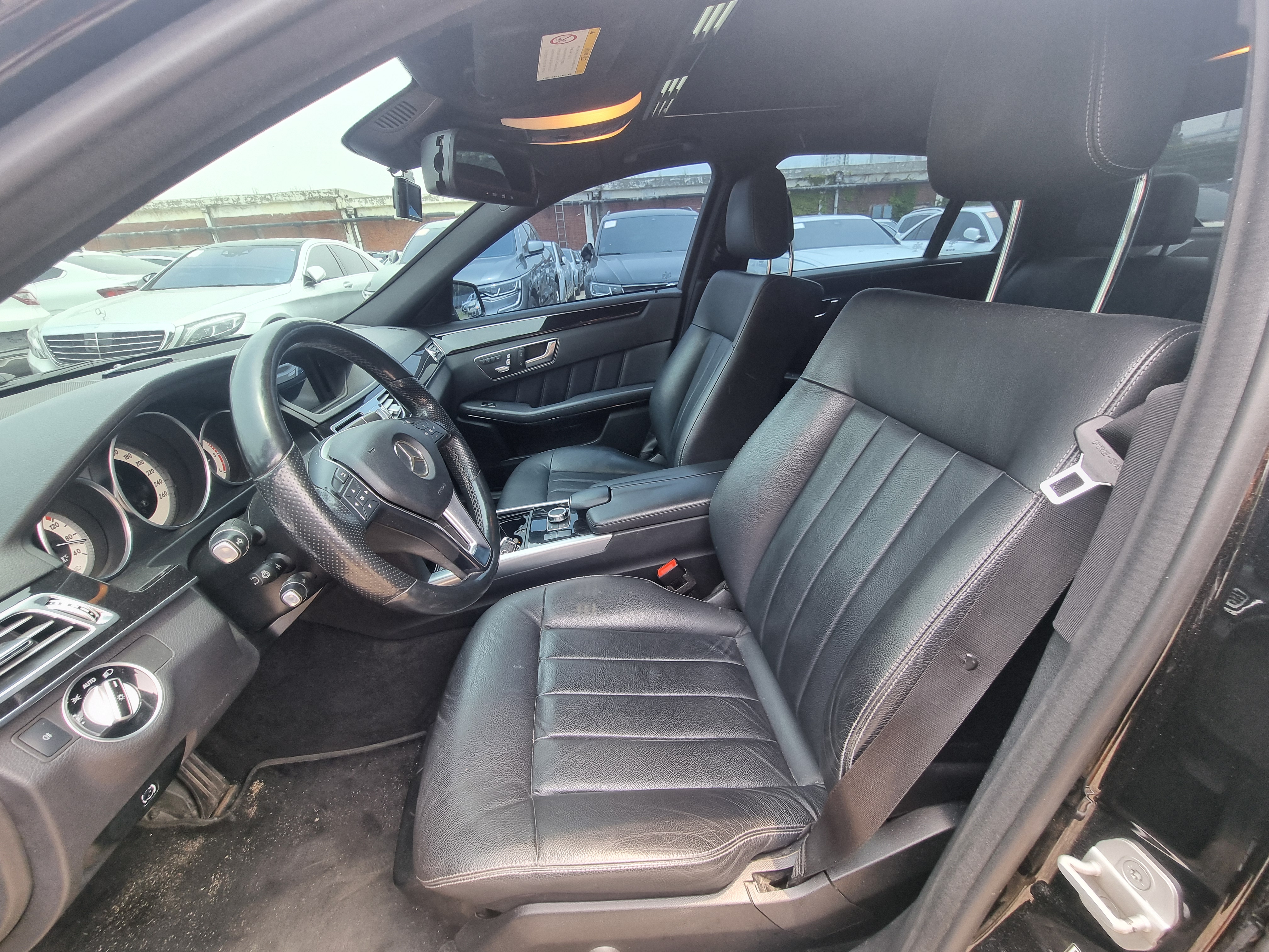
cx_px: 634
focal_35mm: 13
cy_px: 476
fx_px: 477
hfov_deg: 106.2
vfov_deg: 89.9
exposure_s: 1/120
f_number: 2.2
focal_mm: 2.2
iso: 50
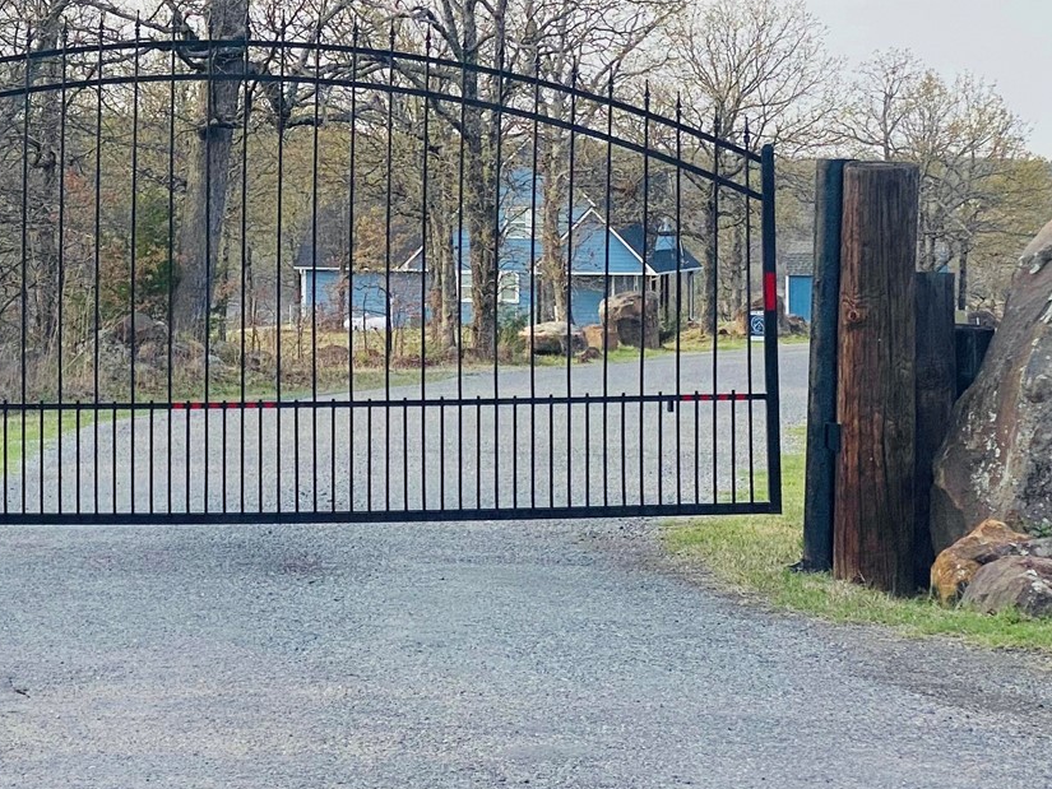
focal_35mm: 121
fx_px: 3678
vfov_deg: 12.2
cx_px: 185
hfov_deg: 16.1
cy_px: 224
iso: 20
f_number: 2
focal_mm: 6
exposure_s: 1/592
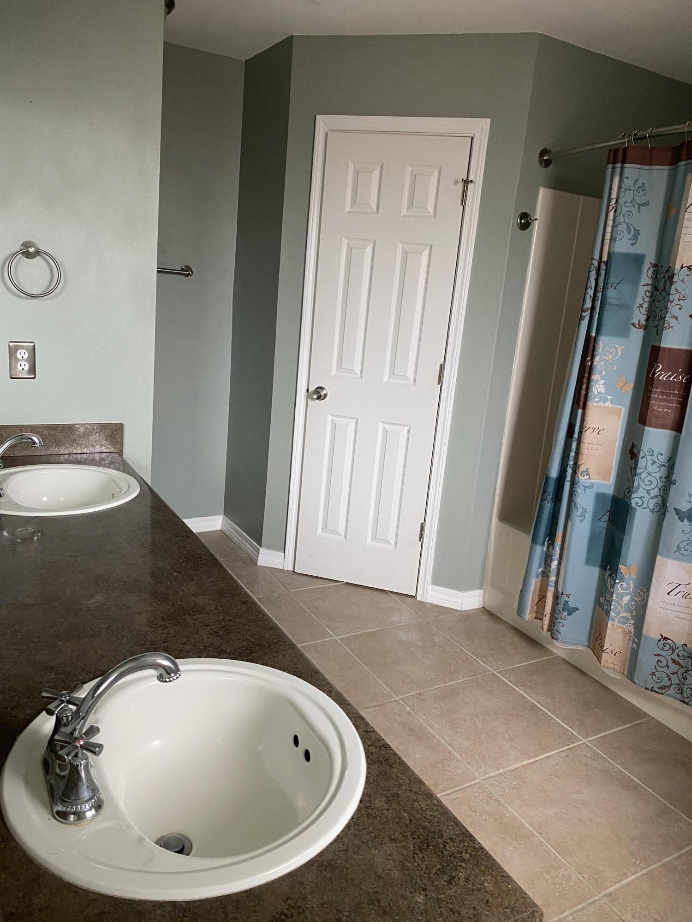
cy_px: 461
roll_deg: -5.2
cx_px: 346
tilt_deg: -13.2
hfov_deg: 53.1
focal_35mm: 26
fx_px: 693
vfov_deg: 67.3
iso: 160
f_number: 1.8
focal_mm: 4.25
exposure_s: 1/60
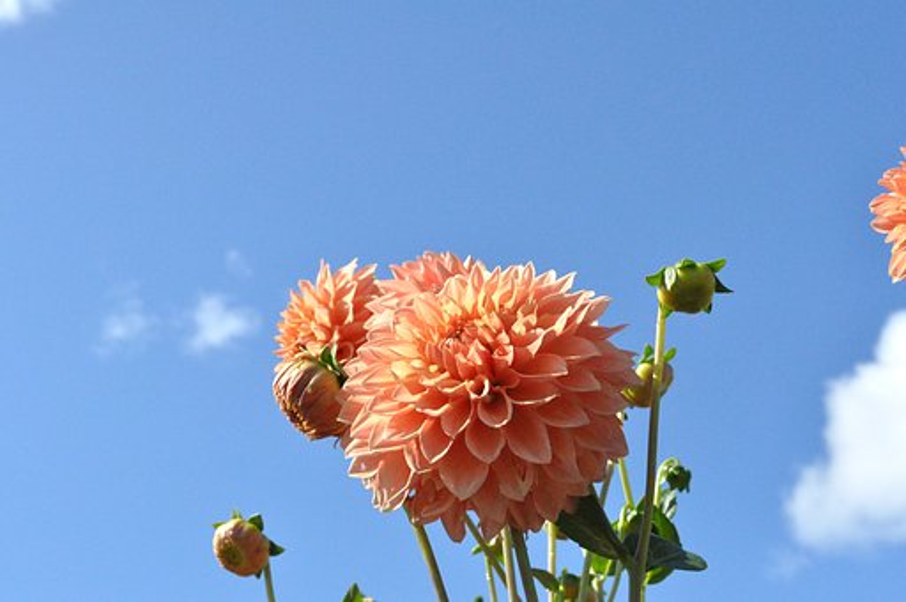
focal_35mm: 75
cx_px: 453
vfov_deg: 18.1
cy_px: 301
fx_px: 1885
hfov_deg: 27.0
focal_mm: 50
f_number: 20
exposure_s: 1/1600
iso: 3200
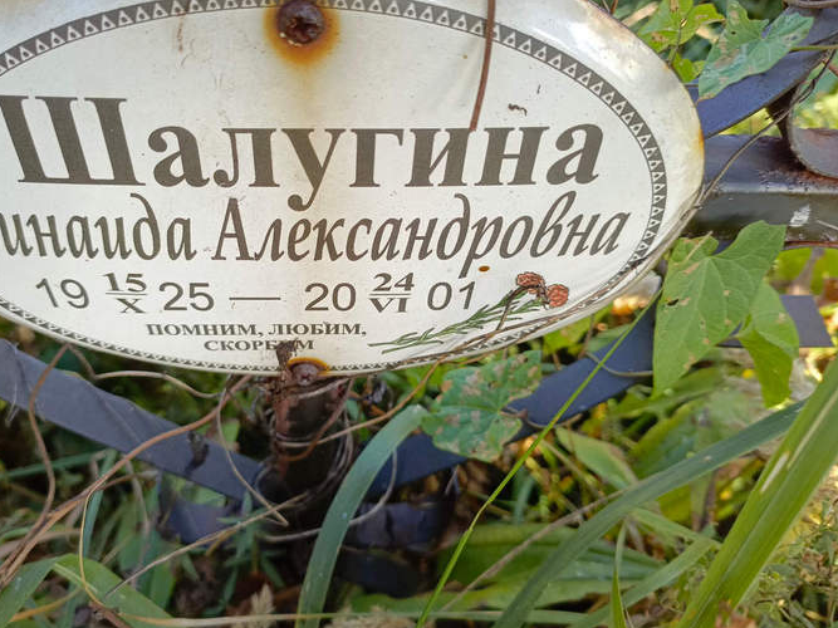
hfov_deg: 59.7
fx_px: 726
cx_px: 357
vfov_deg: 46.7
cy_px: 275
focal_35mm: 30
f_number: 1.69
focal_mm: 4.76
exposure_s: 1/112
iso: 112
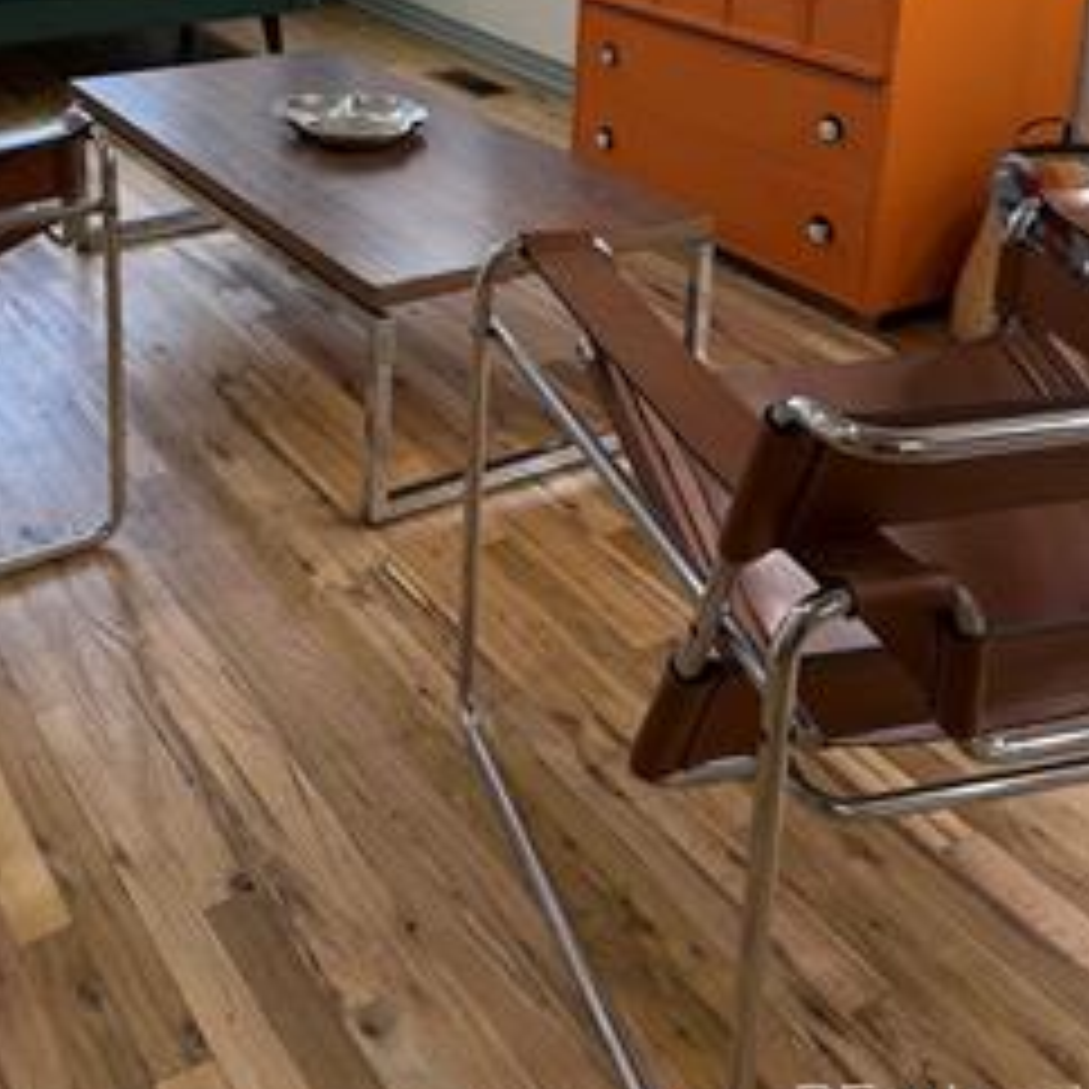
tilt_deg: -14.6
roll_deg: -1.2
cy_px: 76
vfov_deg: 37.0
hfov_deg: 39.4
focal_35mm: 42
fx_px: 1495
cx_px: 342
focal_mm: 6.76
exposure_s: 1/150
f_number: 1.78
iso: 160
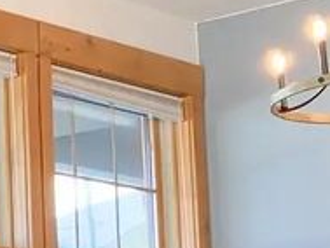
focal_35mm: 141
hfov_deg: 12.2
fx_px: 1345
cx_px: -358
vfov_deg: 10.3
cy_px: 344
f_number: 1.8
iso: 50
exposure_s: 1/60
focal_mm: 4.25
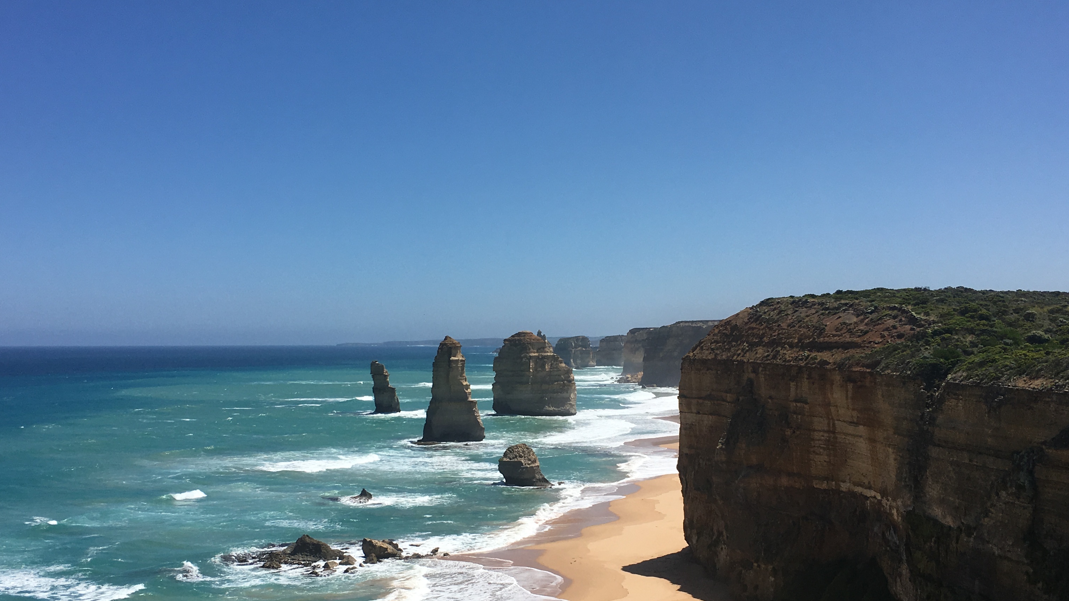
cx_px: 521
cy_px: 397
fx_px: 1191
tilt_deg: -2.7
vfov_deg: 28.2
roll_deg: +0.4
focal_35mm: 42
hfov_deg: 48.4
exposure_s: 1/3663
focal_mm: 4.15
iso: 25
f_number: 2.2
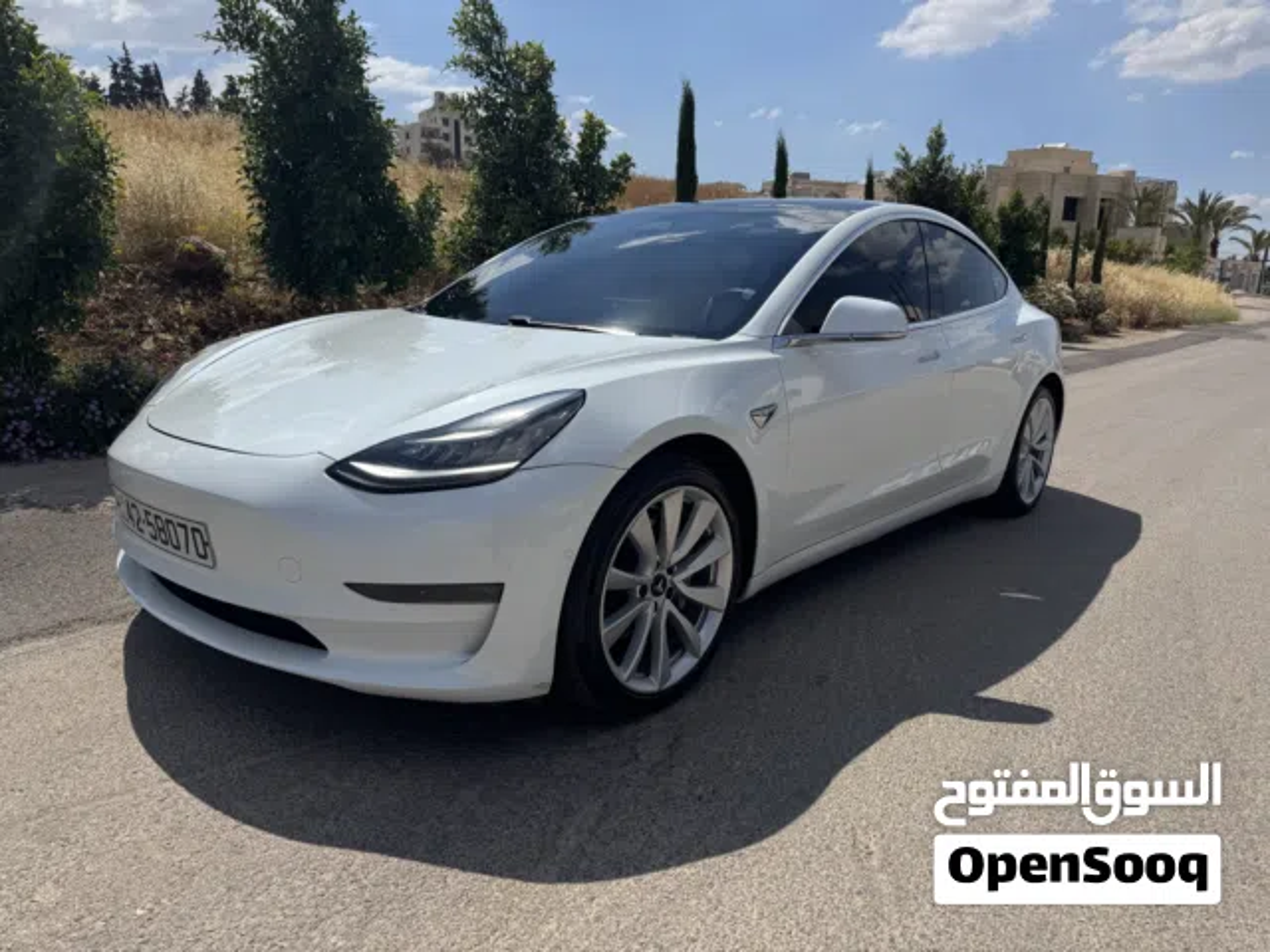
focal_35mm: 24
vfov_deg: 56.8
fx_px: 881
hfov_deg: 71.6
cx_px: 635
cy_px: 476
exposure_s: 1/7937
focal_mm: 6.76
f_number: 1.78
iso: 80
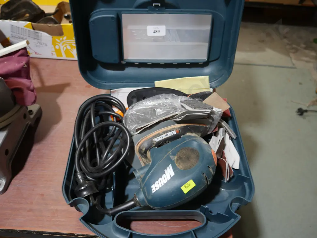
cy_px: 119
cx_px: 158
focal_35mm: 32
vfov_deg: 44.2
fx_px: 293
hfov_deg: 56.8
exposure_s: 1/60
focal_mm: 16
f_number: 3.6
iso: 320
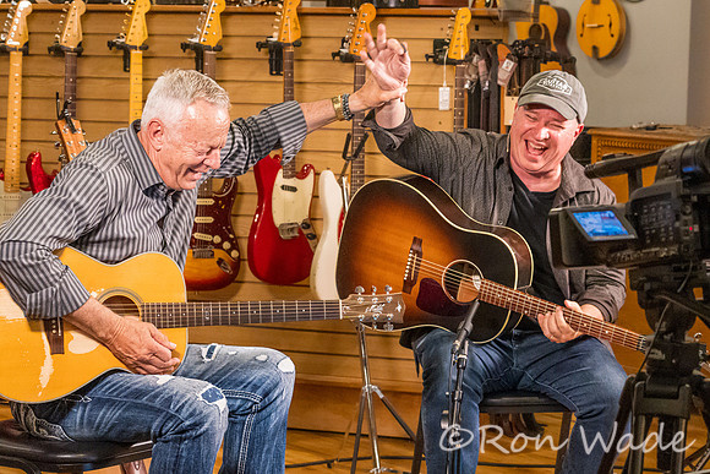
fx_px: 1939
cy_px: 296
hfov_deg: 20.7
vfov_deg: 13.9
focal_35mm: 98
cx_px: 379
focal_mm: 76
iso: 25600
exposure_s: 1/200
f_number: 7.1
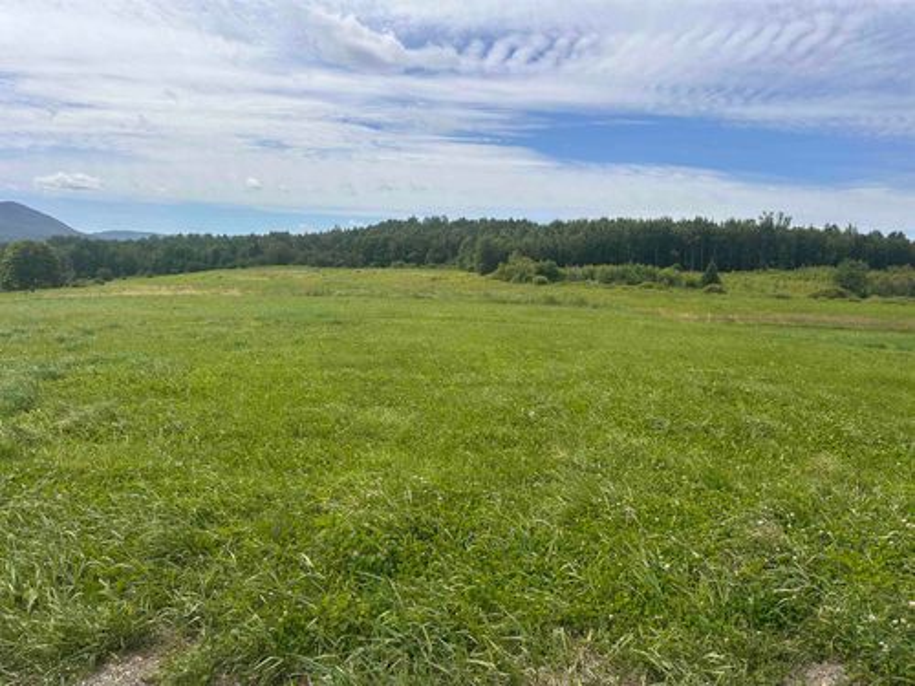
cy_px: 343
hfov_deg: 71.6
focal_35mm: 24
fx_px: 634
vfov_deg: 56.8
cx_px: 458
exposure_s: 1/6211
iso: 80
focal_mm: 6.86
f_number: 1.78
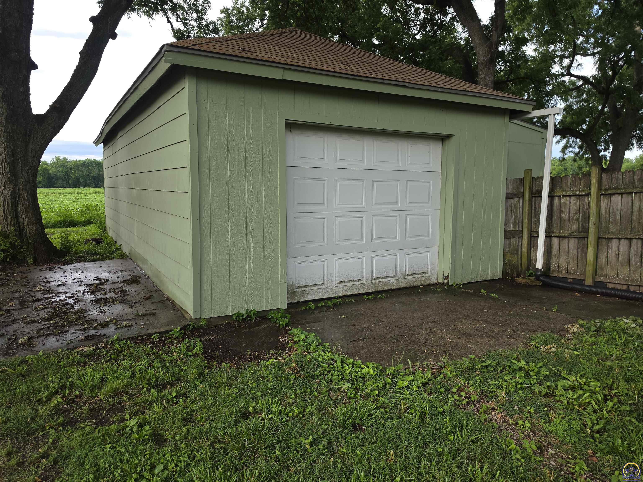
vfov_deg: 58.9
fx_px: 427
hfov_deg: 73.9
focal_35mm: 23
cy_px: 241
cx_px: 322
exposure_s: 1/216
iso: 10
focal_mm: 6.5
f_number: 1.4
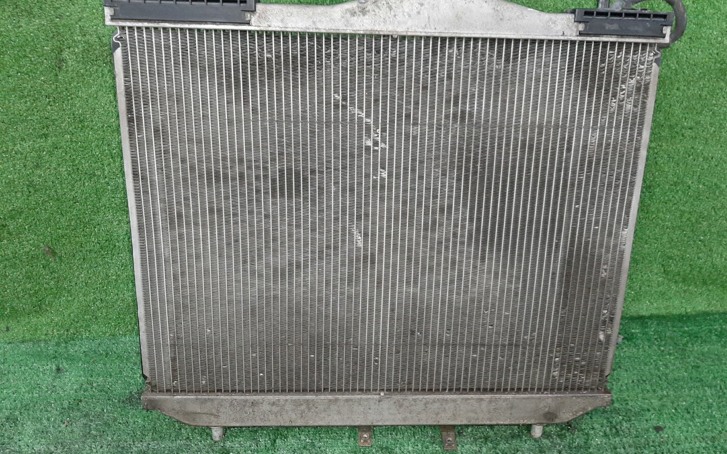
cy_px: 205
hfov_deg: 66.5
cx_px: 368
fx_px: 555
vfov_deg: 44.5
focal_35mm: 28
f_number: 1.7
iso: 251
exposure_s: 1/25
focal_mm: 3.93
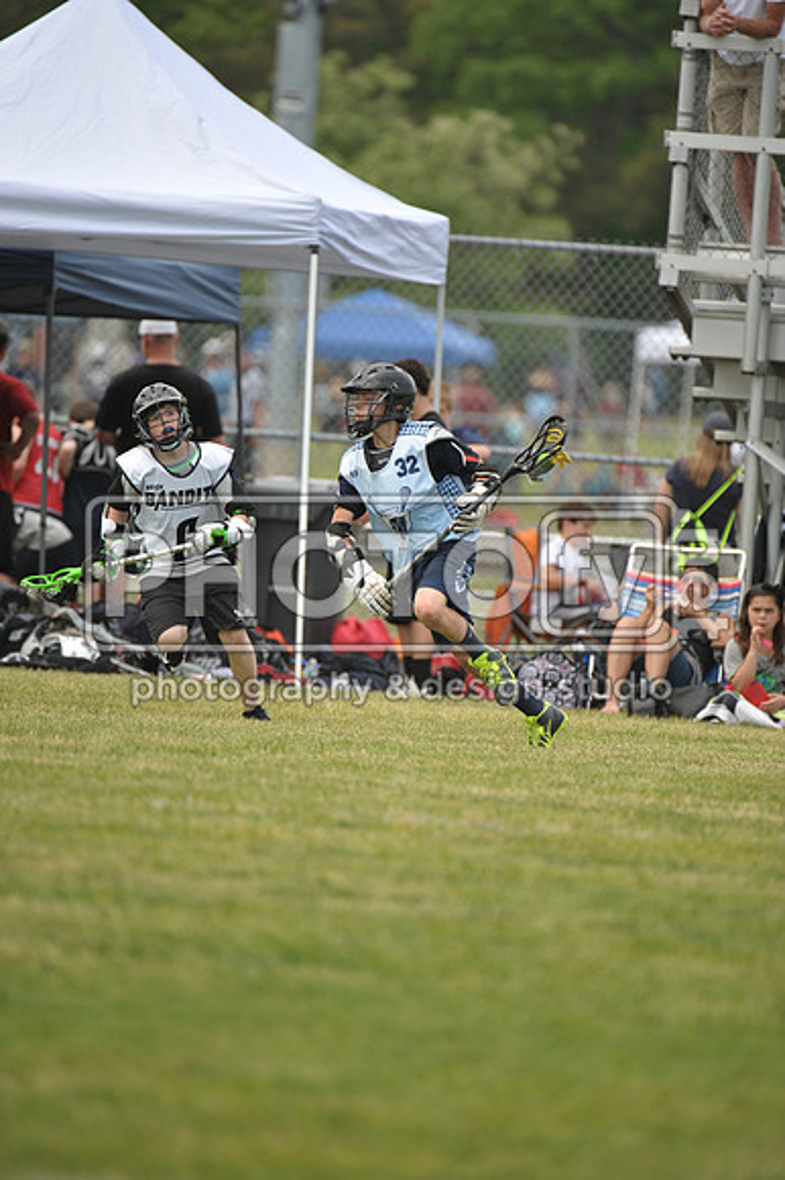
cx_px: 392
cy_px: 590
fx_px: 13098
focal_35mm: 400
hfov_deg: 3.4
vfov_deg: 5.2
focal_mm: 400
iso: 800
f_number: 4
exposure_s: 1/2000
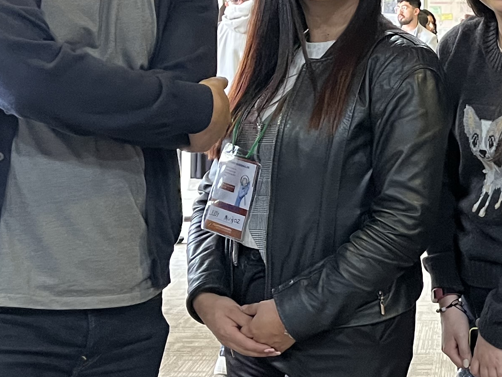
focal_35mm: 88
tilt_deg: -2.4
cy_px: 141
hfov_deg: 20.4
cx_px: 650
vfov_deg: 16.8
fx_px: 1276
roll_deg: -2.1
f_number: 1.6
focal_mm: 5.1
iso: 400
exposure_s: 1/60
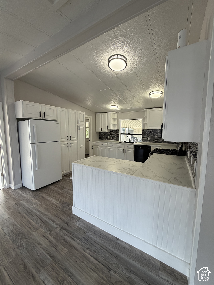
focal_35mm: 14
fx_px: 115
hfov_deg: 85.7
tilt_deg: -6.9
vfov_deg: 102.1
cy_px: 142
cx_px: 107
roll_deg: -0.2
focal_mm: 2.22
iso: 100
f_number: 2.2
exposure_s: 1/120
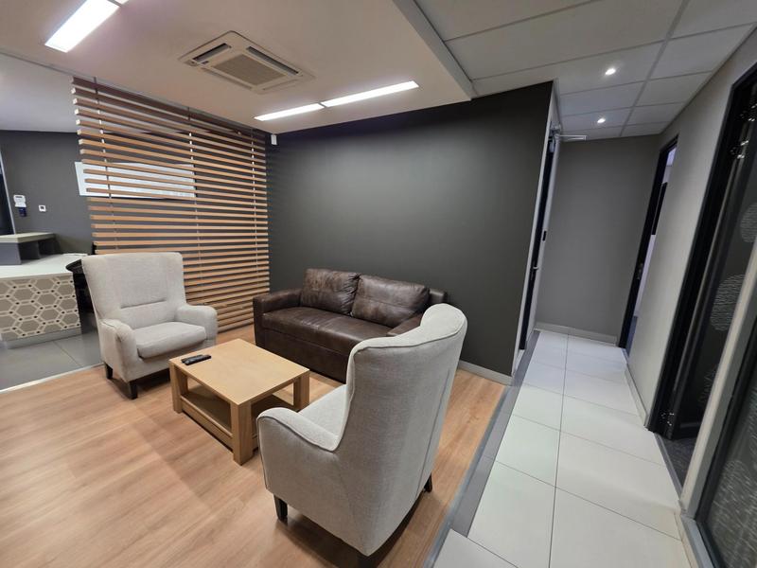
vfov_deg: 89.9
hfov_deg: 106.2
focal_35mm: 13
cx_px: 378
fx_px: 284
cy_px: 284
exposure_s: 1/50
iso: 160
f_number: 1.9
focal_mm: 2.2
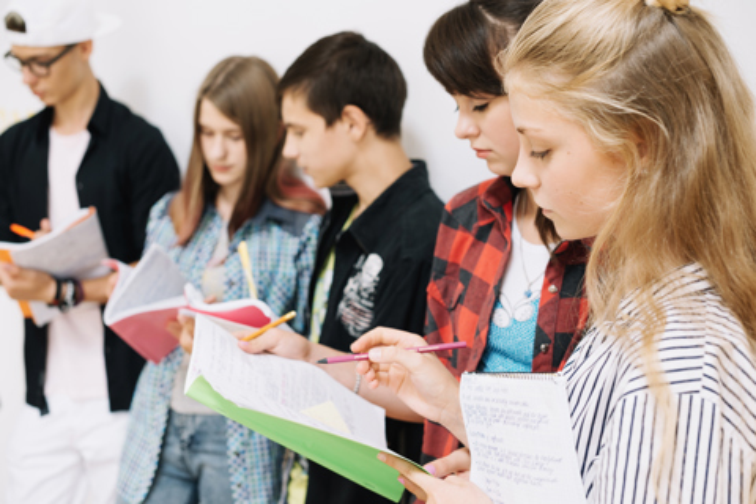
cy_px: 252
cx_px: 378
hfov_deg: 39.6
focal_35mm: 50
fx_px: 1050
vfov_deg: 27.0
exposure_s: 1/160
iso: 500
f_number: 4
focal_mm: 50
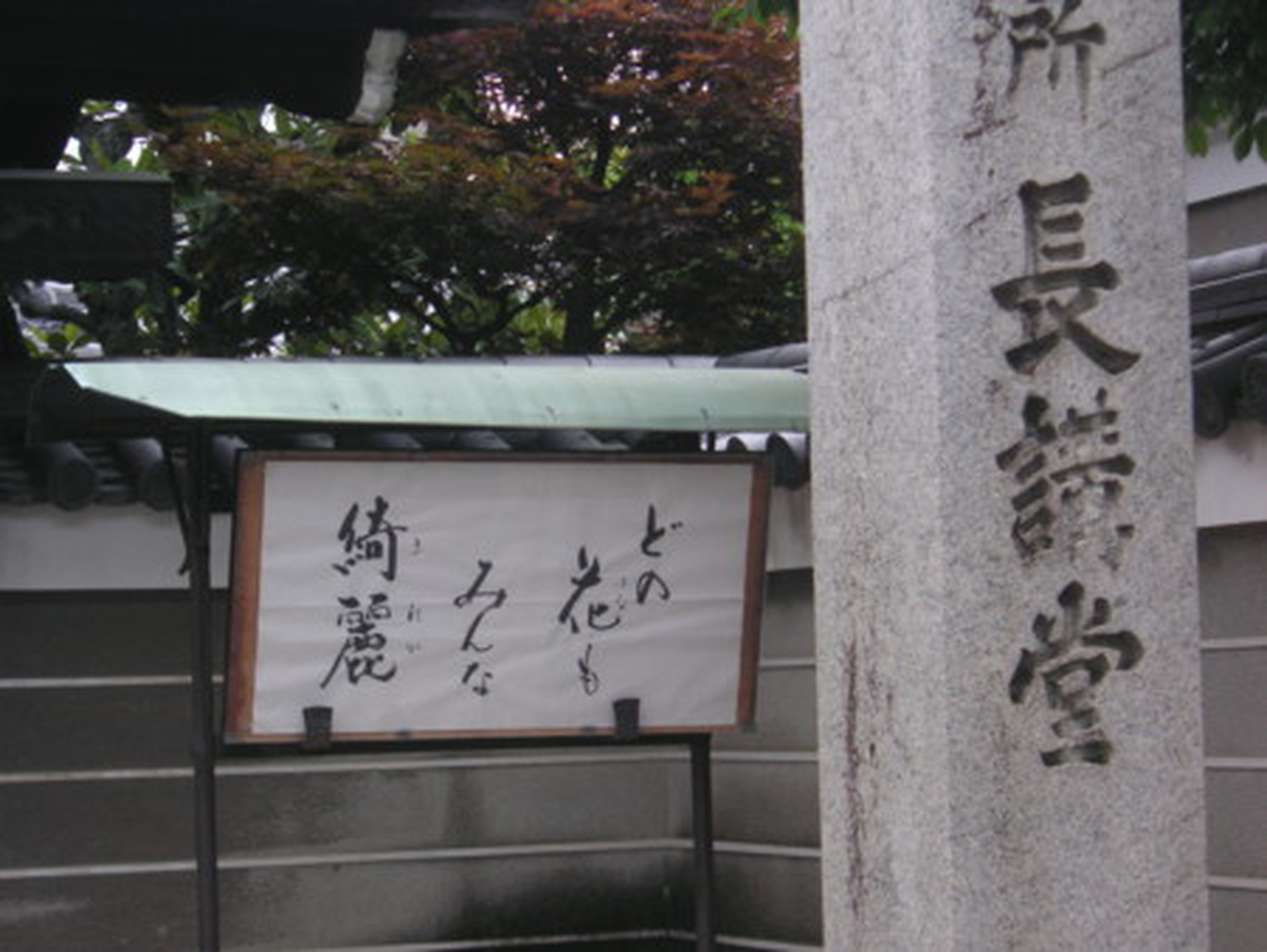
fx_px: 3662
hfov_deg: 19.6
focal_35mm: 100
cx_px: 634
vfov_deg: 14.8
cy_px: 476
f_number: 5
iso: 50
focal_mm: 16.6
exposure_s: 1/125
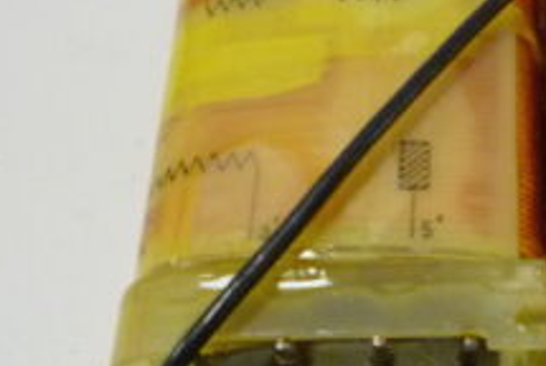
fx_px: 1276
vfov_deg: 16.3
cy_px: 257
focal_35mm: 84
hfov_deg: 23.2
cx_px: 546
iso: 400
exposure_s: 1/25
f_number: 3.3
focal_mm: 5.2
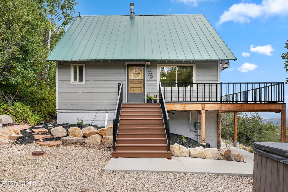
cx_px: 144
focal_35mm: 22
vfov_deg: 57.3
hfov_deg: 78.5
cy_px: 96
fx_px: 176
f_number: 9
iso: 250
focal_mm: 22
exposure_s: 1/200
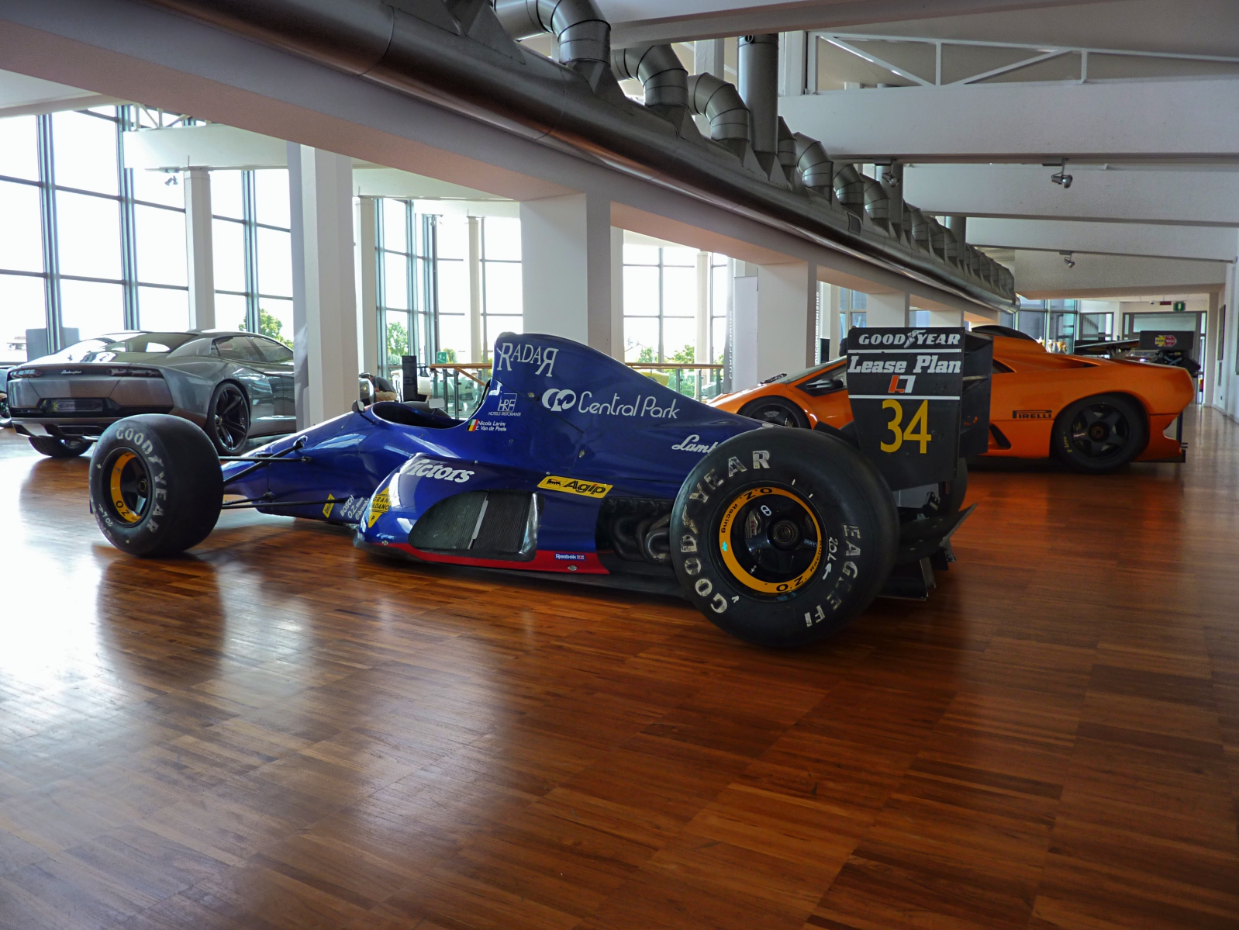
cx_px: 620
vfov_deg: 54.9
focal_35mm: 25
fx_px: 895
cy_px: 465
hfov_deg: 69.4
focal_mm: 4.1
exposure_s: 1/40
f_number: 3.3
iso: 80
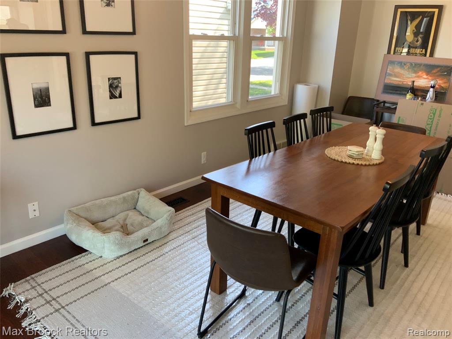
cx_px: 226
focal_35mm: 29
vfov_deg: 48.2
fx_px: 379
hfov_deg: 61.7
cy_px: 170
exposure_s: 1/60
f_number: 1.8
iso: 40
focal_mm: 3
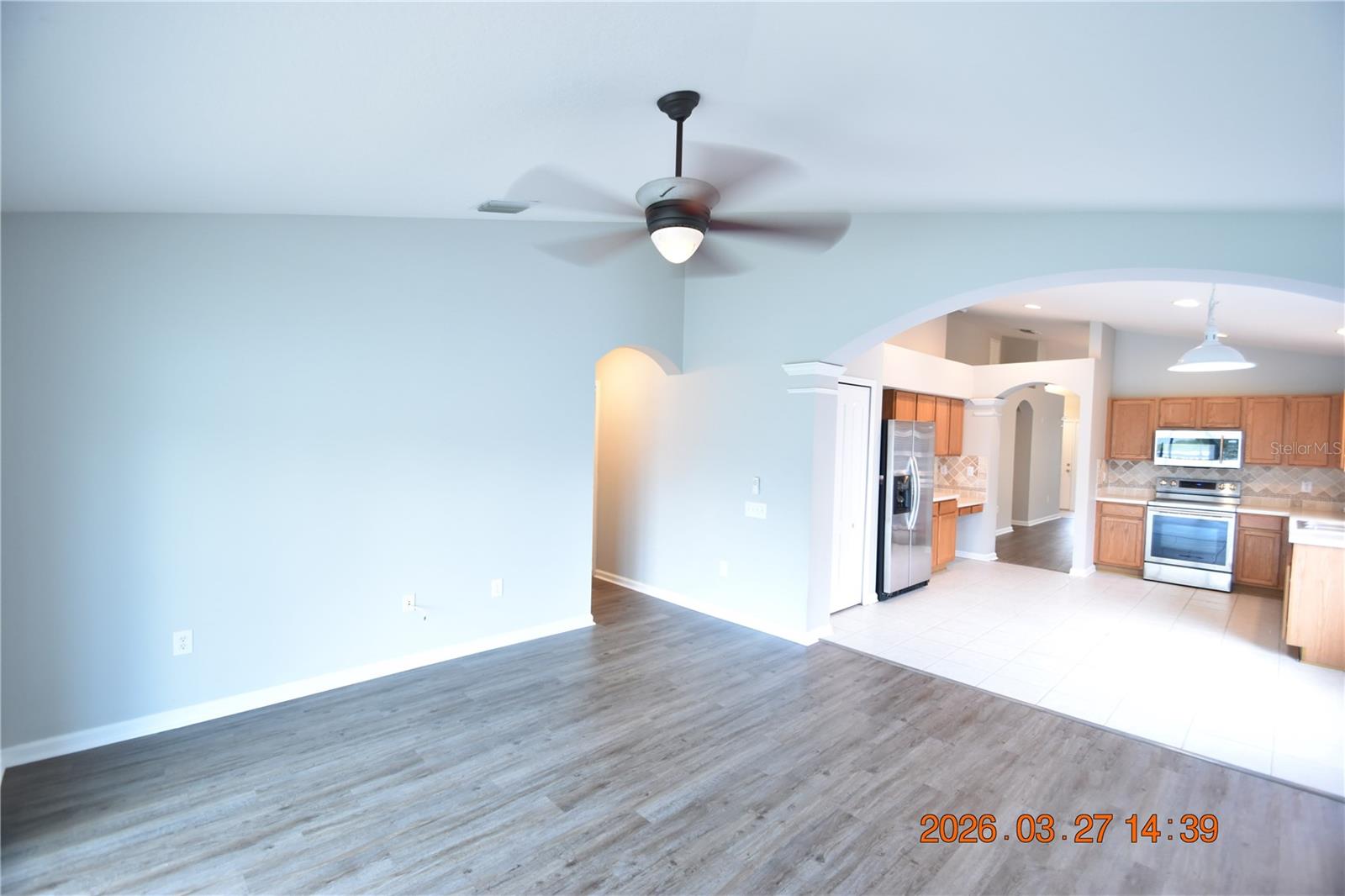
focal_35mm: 15
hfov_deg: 100.4
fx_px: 560
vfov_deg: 77.3
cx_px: 672
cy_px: 448
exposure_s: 1/30
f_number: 3.5
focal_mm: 10
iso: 800
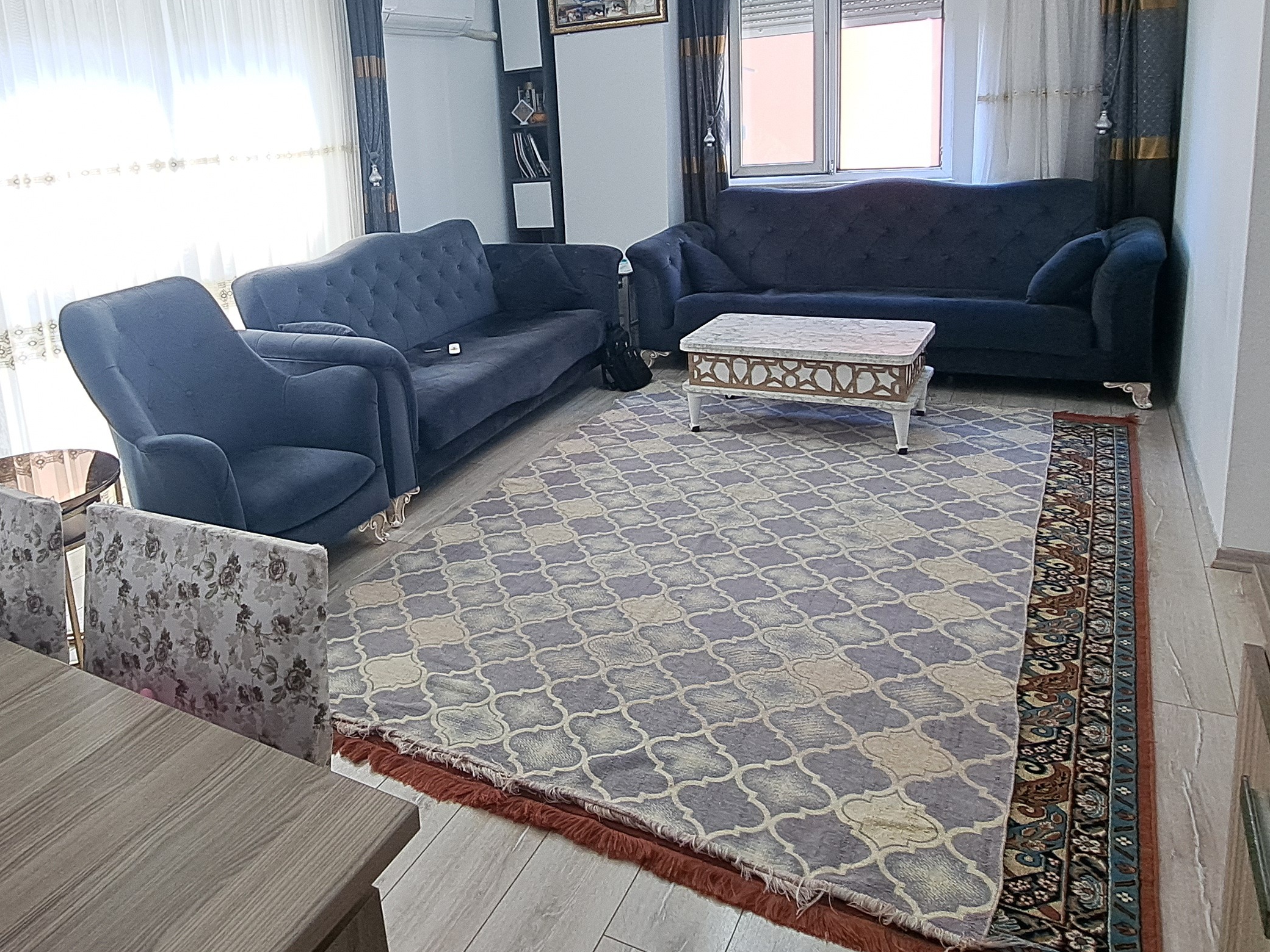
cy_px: 322
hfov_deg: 67.6
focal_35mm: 25
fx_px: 917
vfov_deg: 53.8
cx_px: 429
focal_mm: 1.74
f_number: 2.2
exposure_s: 1/100
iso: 50
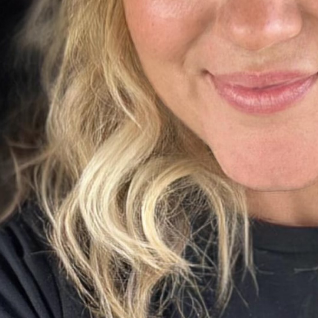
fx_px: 863
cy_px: 176
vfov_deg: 20.9
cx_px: 303
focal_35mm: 83
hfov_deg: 20.4
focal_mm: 2.69
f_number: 1.9
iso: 32
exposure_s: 1/121
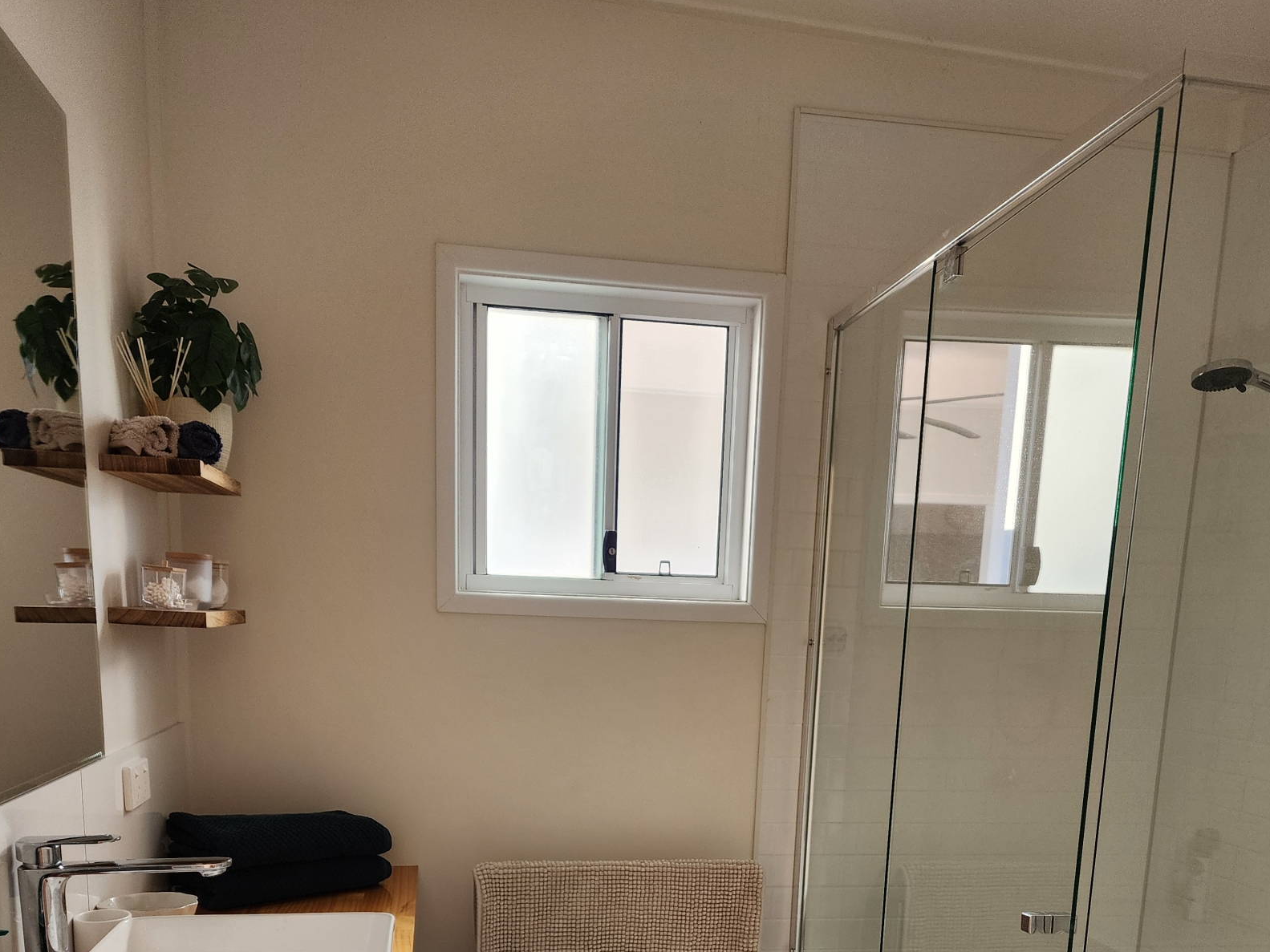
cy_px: 839
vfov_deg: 42.1
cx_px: 634
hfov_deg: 58.4
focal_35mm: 31
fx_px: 1137
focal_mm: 6.4
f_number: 1.8
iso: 160
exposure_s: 1/180
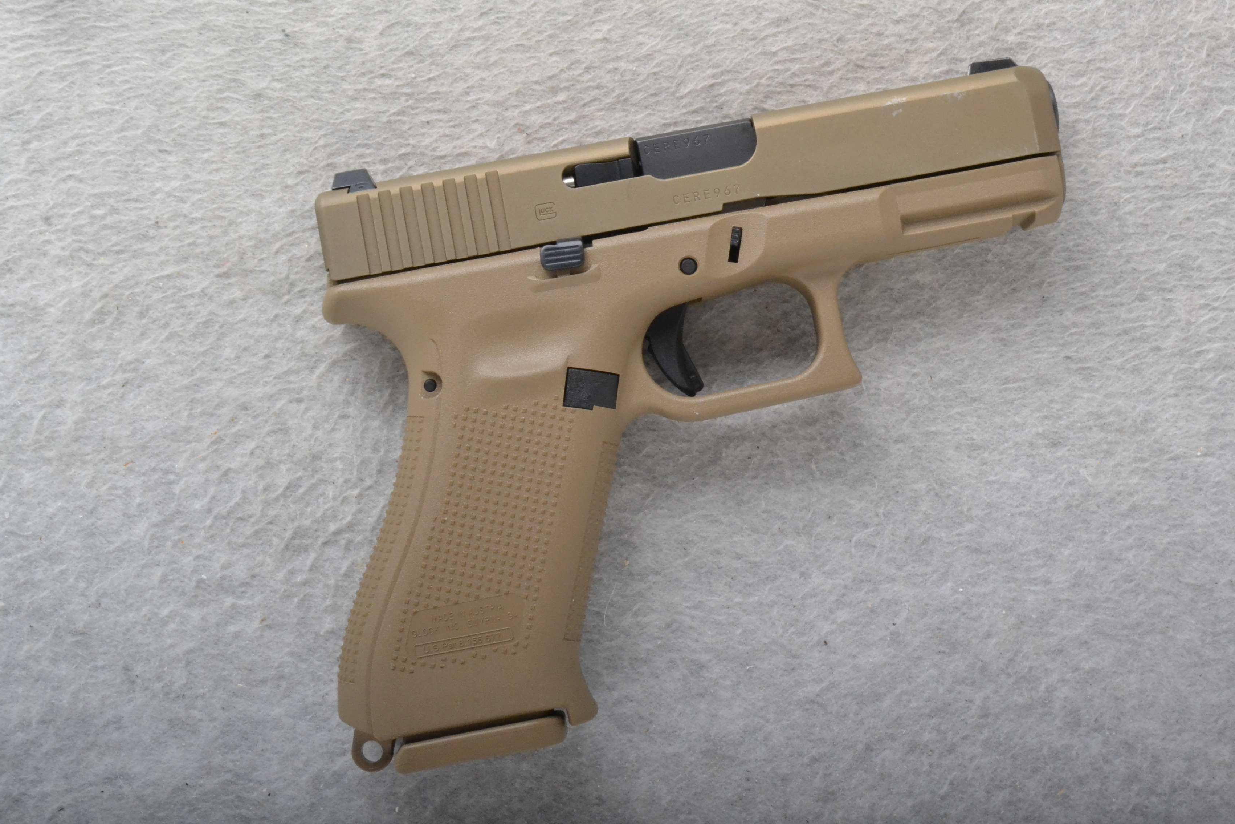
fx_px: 2195
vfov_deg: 21.2
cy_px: 406
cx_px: 625
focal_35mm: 64
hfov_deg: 31.4
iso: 3200
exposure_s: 1/160
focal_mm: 42
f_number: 20
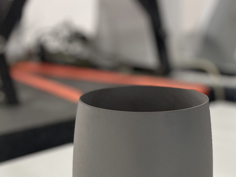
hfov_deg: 35.5
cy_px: 167
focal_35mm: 54
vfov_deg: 25.9
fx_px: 368
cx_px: 134
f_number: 1.6
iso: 160
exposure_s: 1/50
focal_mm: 4.2
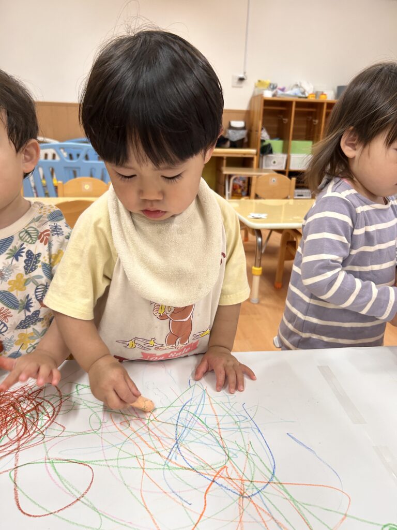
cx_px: 198
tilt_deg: -19.1
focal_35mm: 26
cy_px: 265
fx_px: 398
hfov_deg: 53.1
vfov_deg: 67.3
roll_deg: -3.5
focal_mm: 5.7
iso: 80
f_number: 1.5
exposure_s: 1/120
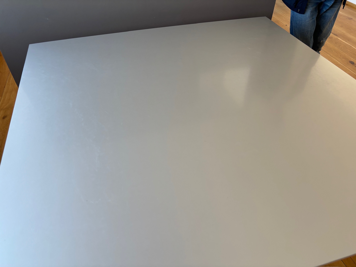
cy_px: 134
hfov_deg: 67.3
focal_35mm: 26
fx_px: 267
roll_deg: +1.4
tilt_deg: -43.2
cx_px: 178
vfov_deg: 53.1
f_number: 1.6
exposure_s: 1/121
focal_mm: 5.96
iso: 80
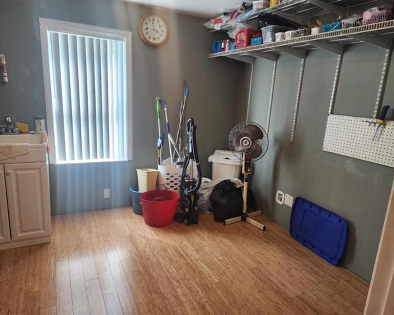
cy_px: 158
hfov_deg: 70.3
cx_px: 200
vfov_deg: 58.8
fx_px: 280
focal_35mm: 24
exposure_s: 1/120
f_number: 1.8
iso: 125
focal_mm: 6.4
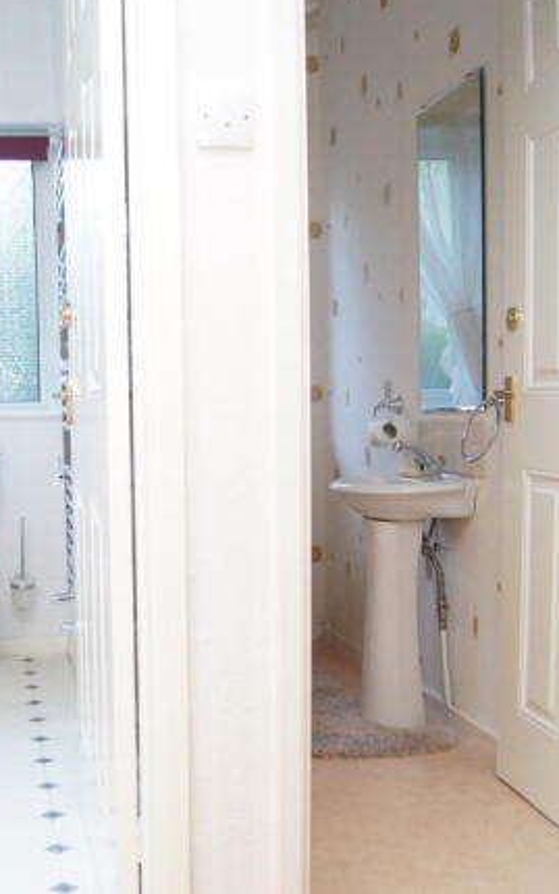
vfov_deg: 47.2
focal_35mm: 42
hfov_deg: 30.0
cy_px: 442
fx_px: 1023
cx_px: 129
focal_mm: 18
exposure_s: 1/125
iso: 3200
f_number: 3.5
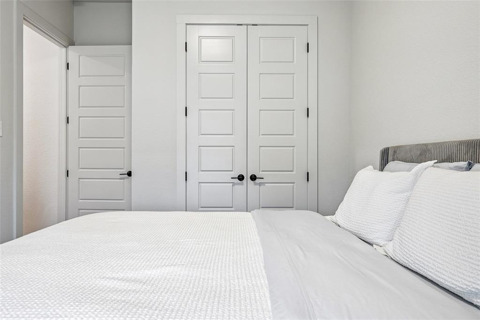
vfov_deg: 59.5
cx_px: 240
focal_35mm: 21
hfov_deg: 81.2
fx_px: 280
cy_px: 160
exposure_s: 1/1.67
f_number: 9
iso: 100
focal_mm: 14
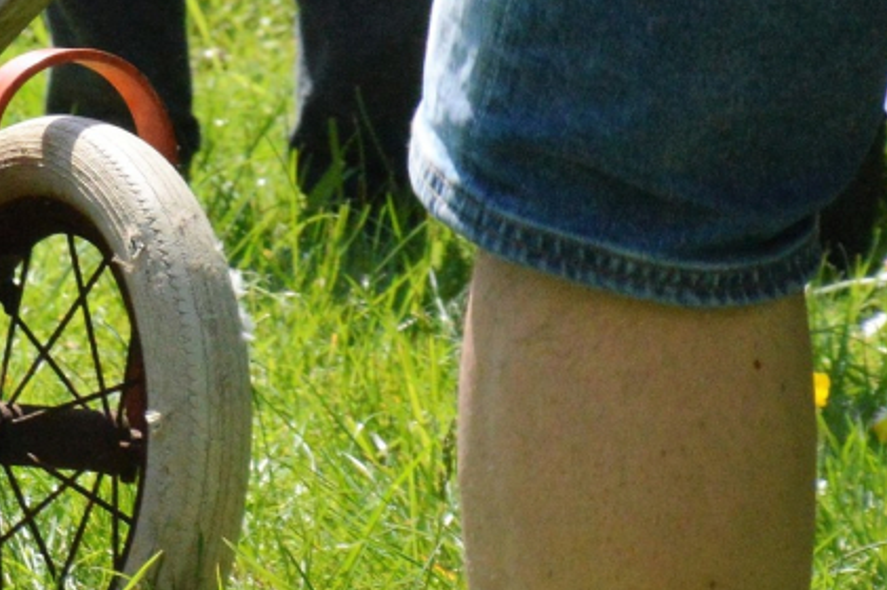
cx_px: -870
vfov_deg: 2.0
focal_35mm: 674
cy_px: -604
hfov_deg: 3.0
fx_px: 16597
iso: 800
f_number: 9
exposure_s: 1/1250
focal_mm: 105
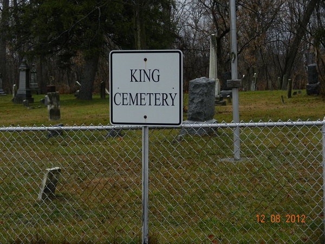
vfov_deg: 18.9
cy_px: 122
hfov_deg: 25.0
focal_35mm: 78
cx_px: 162
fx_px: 732
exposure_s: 1/250
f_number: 4.8
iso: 280
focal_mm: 14.1
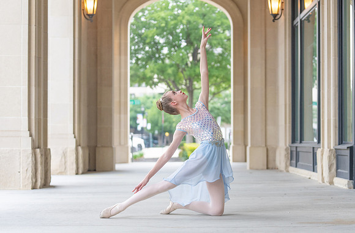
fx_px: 796
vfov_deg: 16.6
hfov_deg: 25.1
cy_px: 129
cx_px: 201
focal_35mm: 81
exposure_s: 1/320
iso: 800
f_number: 2.8
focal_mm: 70
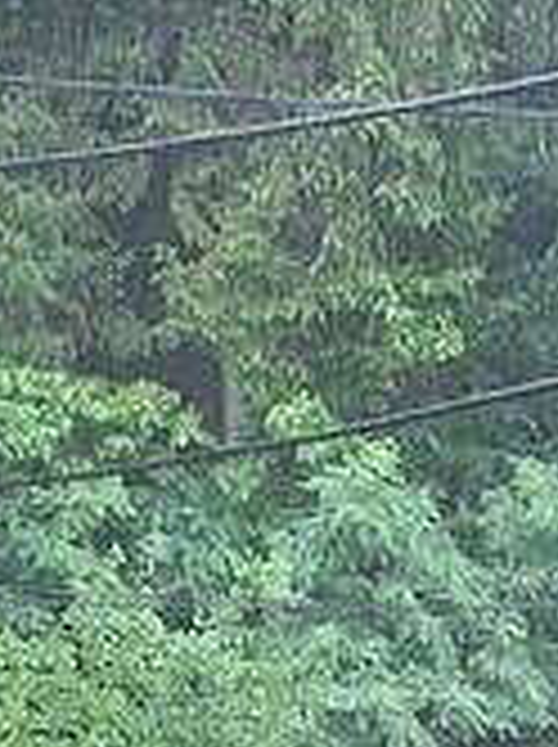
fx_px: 3060
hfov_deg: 10.1
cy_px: 1827
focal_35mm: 142
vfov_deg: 11.4
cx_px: 814
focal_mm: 5.54
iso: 125
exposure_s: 1/50
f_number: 1.8
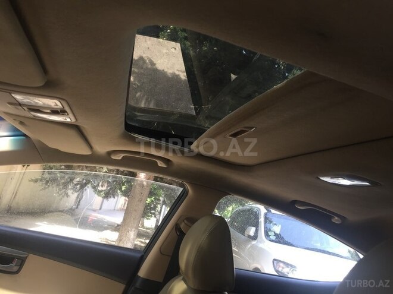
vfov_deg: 48.2
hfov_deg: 61.7
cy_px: 147
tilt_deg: +14.1
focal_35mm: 29
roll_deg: -17.3
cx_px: 196
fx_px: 329
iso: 32
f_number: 2.2
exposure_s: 1/100
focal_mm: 4.15
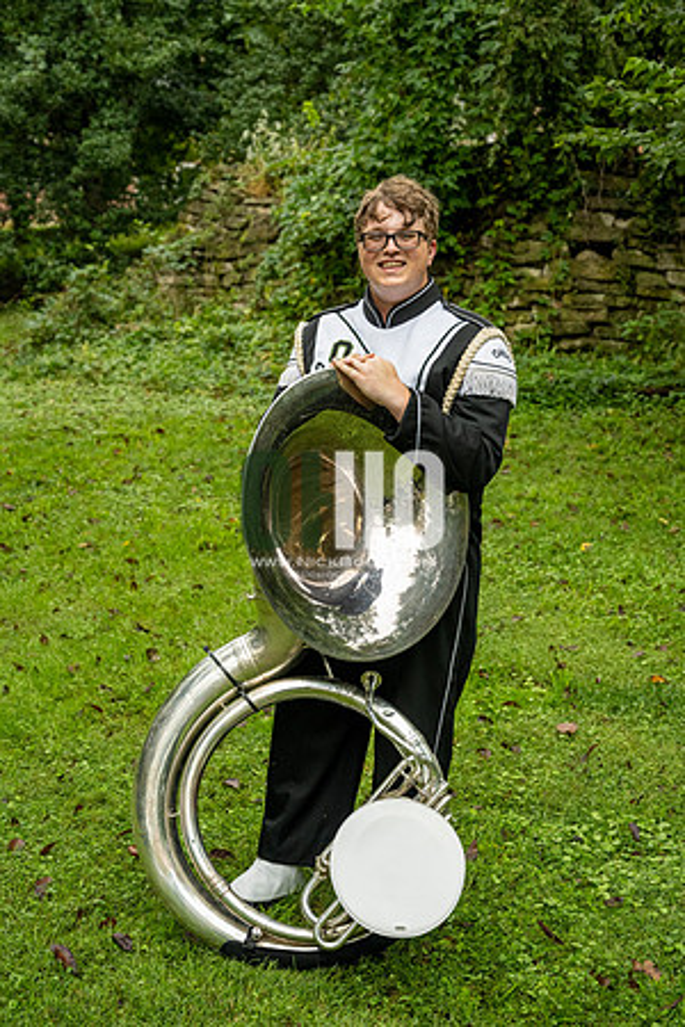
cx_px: 342
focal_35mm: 51
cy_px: 514
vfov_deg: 38.9
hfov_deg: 26.5
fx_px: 1456
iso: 800
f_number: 4
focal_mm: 51
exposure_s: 1/500
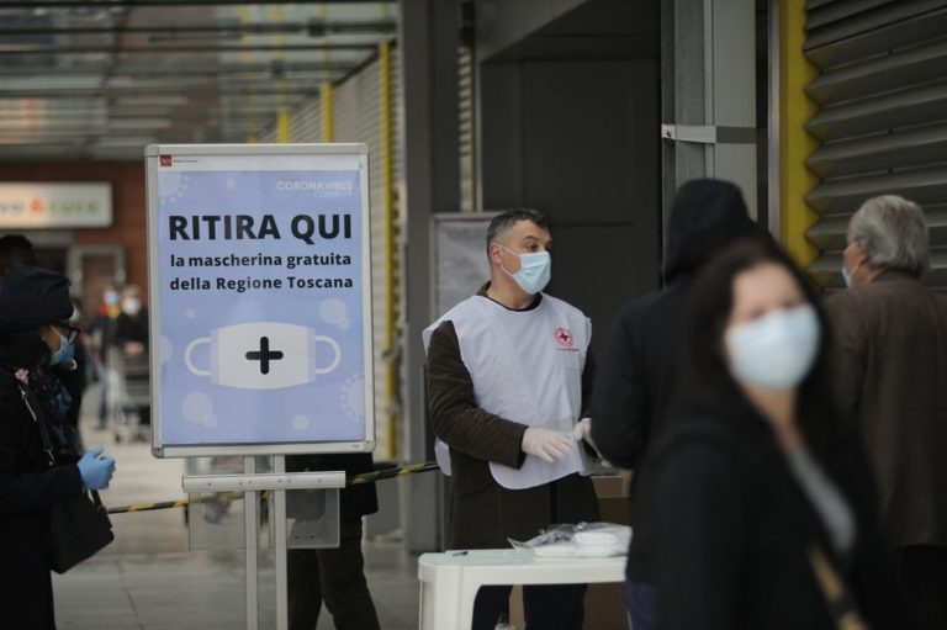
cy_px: 315
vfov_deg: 10.1
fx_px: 3549
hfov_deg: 15.2
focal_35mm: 135
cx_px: 474
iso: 400
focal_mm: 135
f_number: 2.8
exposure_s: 1/1000
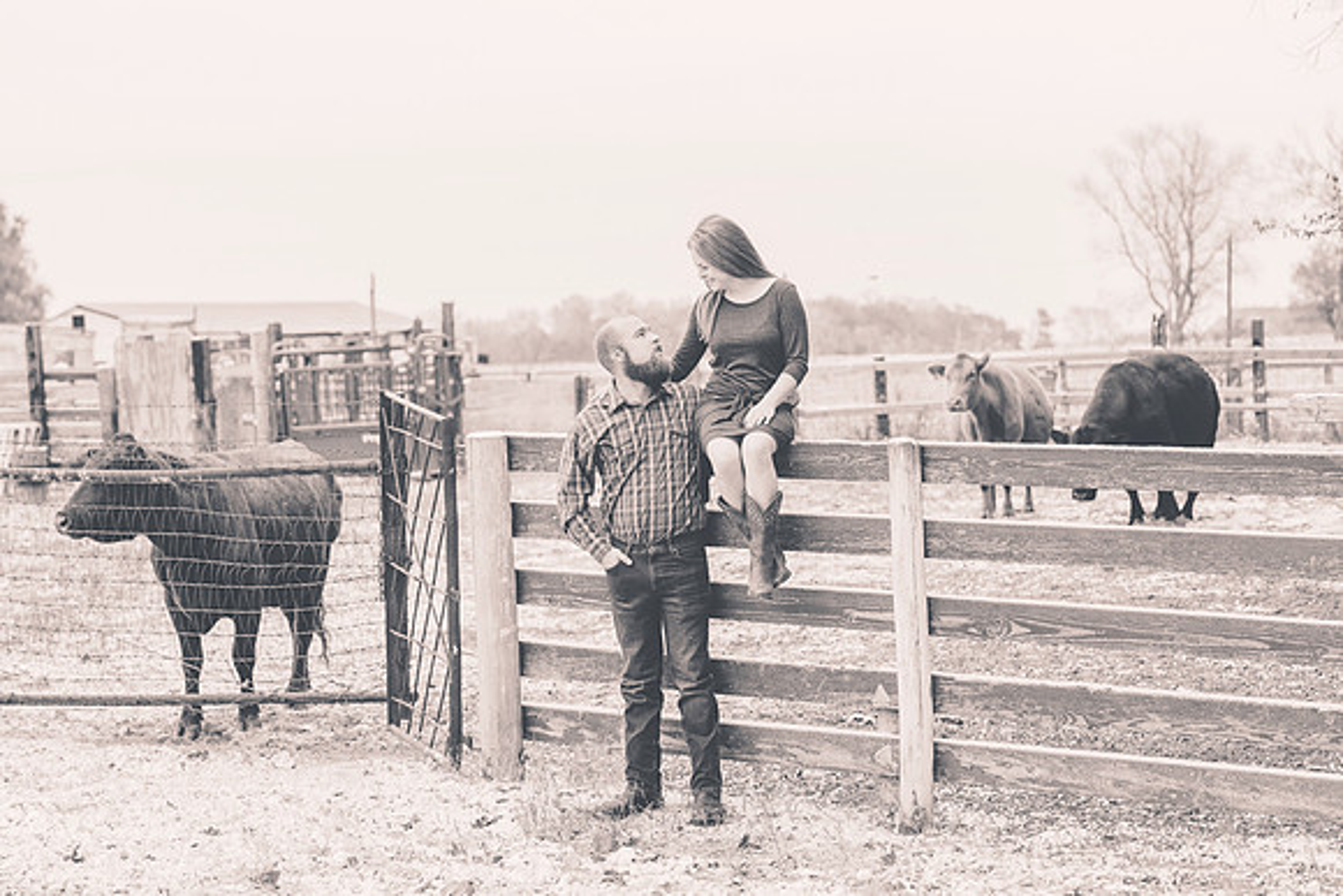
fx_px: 3172
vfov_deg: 16.1
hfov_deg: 23.9
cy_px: 448
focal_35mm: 85
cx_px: 672
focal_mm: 85
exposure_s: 1/200
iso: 250
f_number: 4
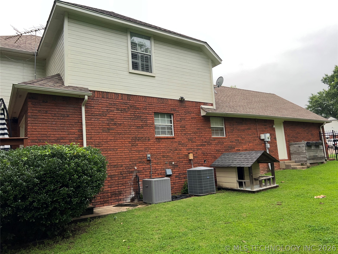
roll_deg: +3.9
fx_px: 254
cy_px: 127
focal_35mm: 26
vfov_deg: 53.1
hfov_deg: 67.3
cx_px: 169
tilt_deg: +8.5
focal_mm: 5.7
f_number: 1.5
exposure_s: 1/303
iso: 32
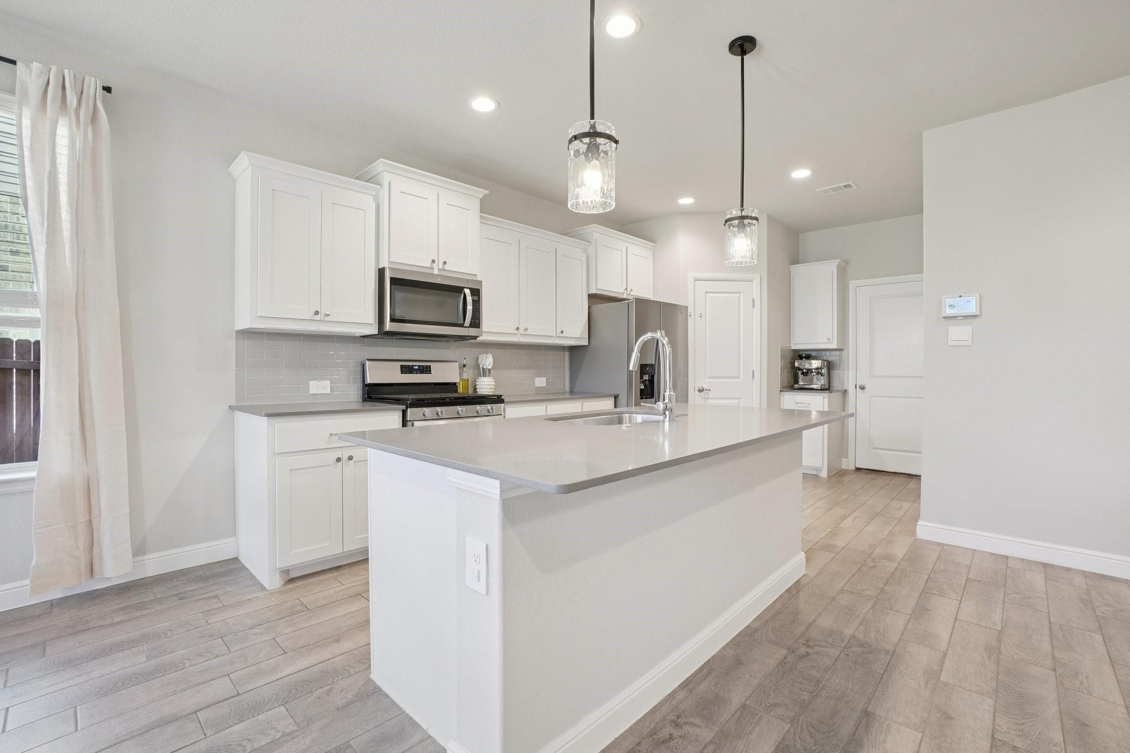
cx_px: 565
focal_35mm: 15
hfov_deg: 100.4
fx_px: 471
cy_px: 376
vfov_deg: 77.3
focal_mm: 10
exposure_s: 1/15
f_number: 8
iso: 400
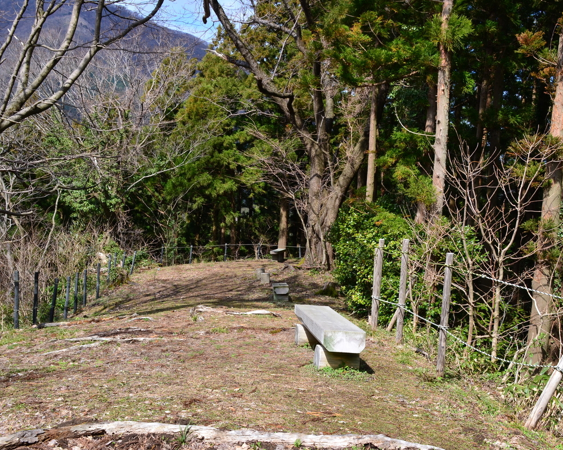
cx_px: 297
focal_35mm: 48
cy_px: 224
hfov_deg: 38.8
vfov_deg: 31.5
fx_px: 800
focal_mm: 28
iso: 400
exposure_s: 1/400
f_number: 10
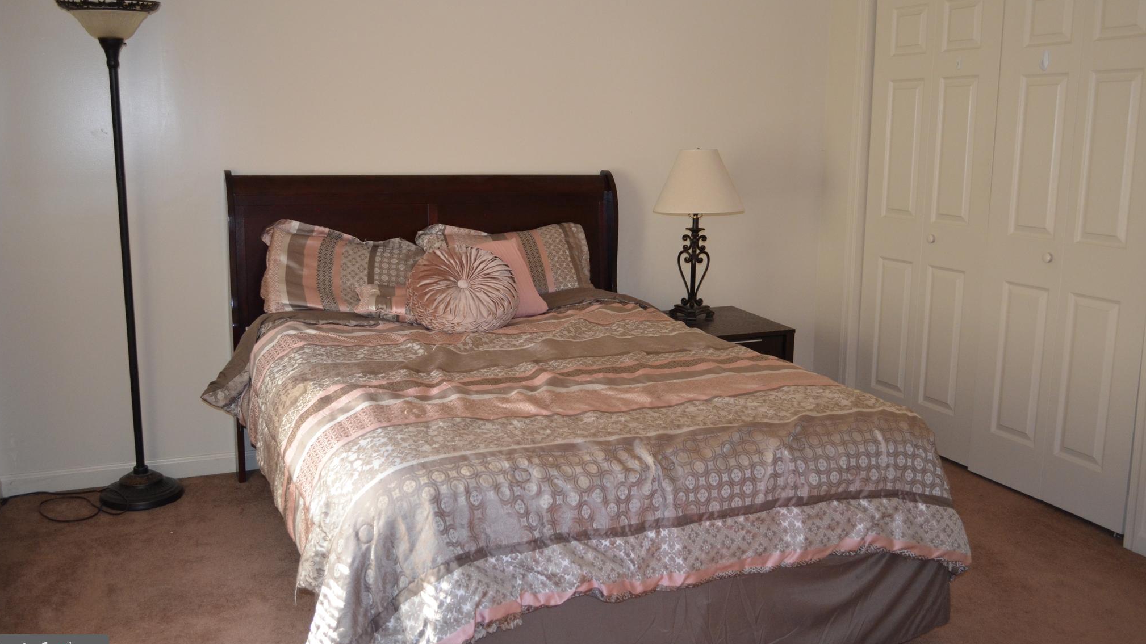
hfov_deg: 56.6
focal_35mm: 35
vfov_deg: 33.7
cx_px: 566
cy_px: 291
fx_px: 1064
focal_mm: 22
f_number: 3.8
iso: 1100
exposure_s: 1/60
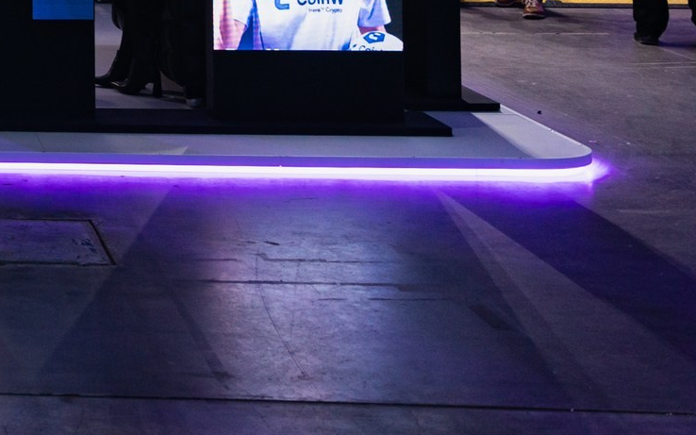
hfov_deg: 19.0
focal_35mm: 94
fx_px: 1783
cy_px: -232
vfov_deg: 13.1
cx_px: -384
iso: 400
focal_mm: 26
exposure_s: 1/160
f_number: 2.8
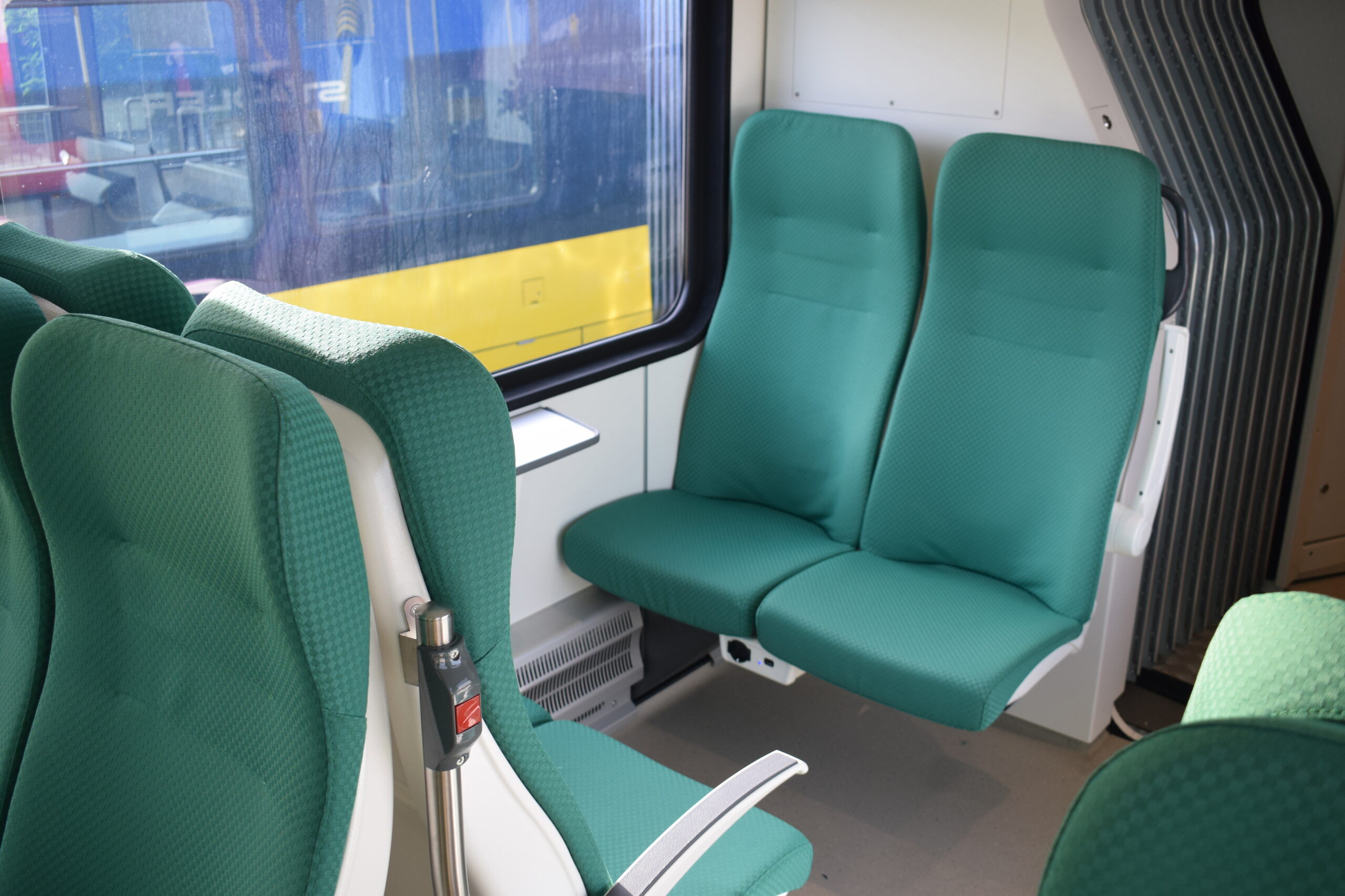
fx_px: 1345
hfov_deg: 53.1
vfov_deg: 36.9
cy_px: 448
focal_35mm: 36
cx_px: 672
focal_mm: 24
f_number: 5.6
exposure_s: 1/125
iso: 400
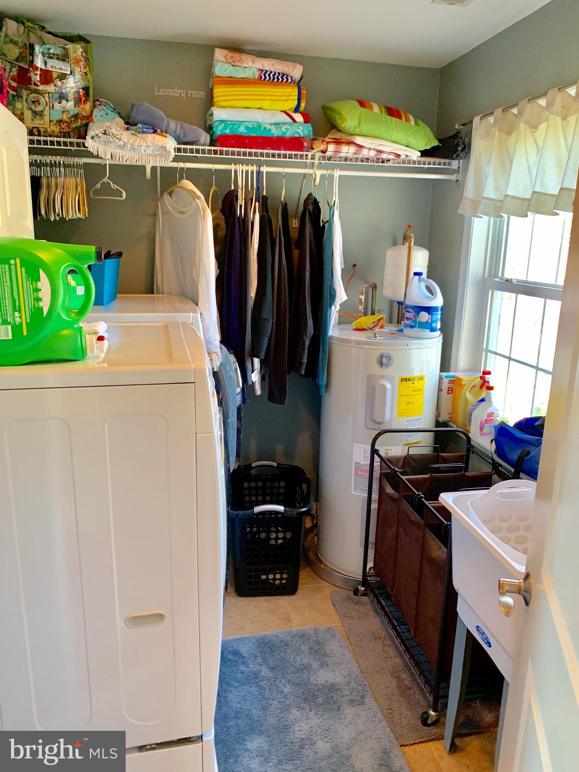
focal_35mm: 26
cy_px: 386
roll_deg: -1.1
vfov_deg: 67.3
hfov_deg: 53.1
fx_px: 580
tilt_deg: -13.8
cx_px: 290
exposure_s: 1/60
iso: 200
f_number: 1.8
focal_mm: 4.25
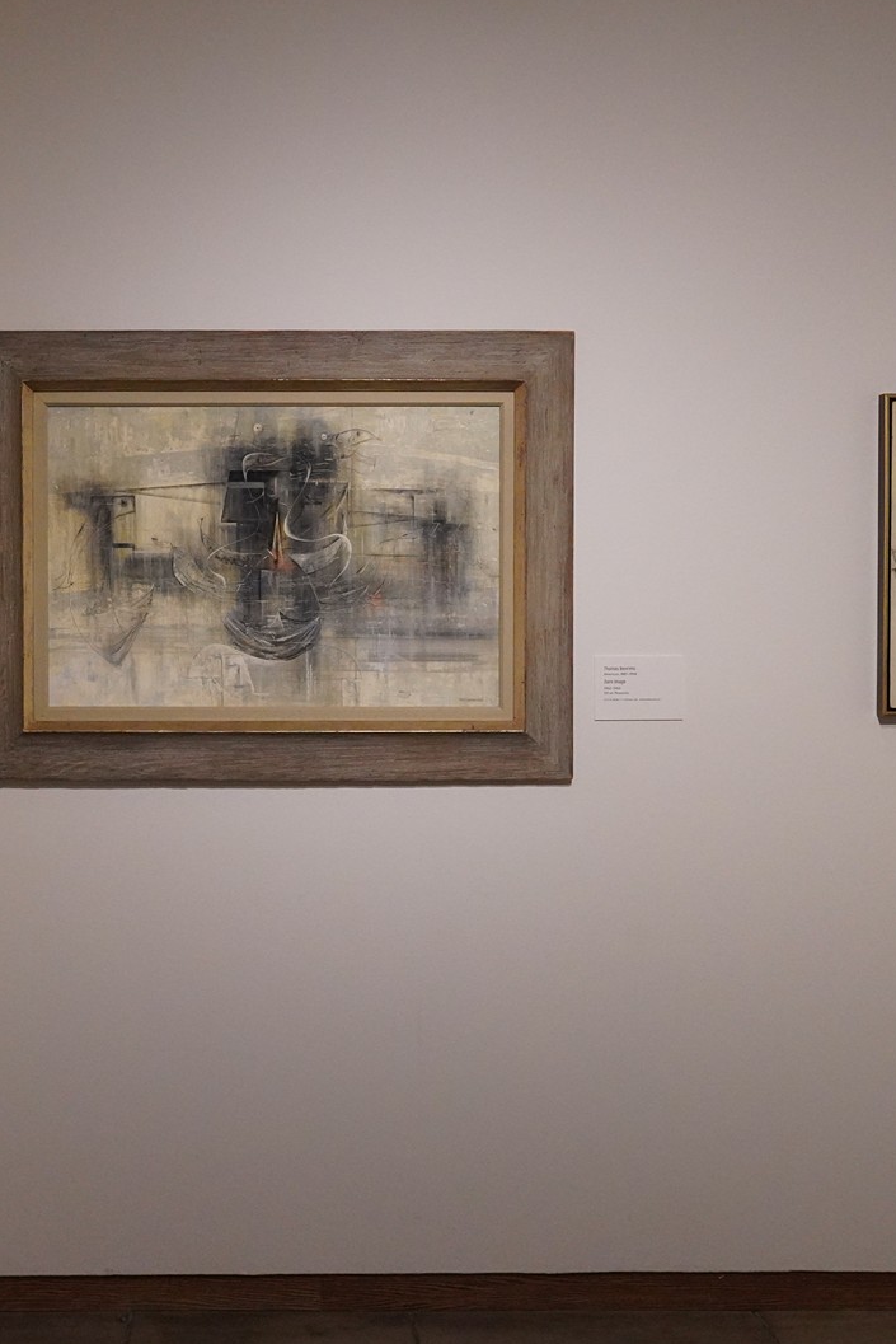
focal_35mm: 53
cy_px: 557
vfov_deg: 37.4
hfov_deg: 25.3
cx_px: 253
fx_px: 1978
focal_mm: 28
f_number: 9
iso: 6400
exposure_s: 1/100
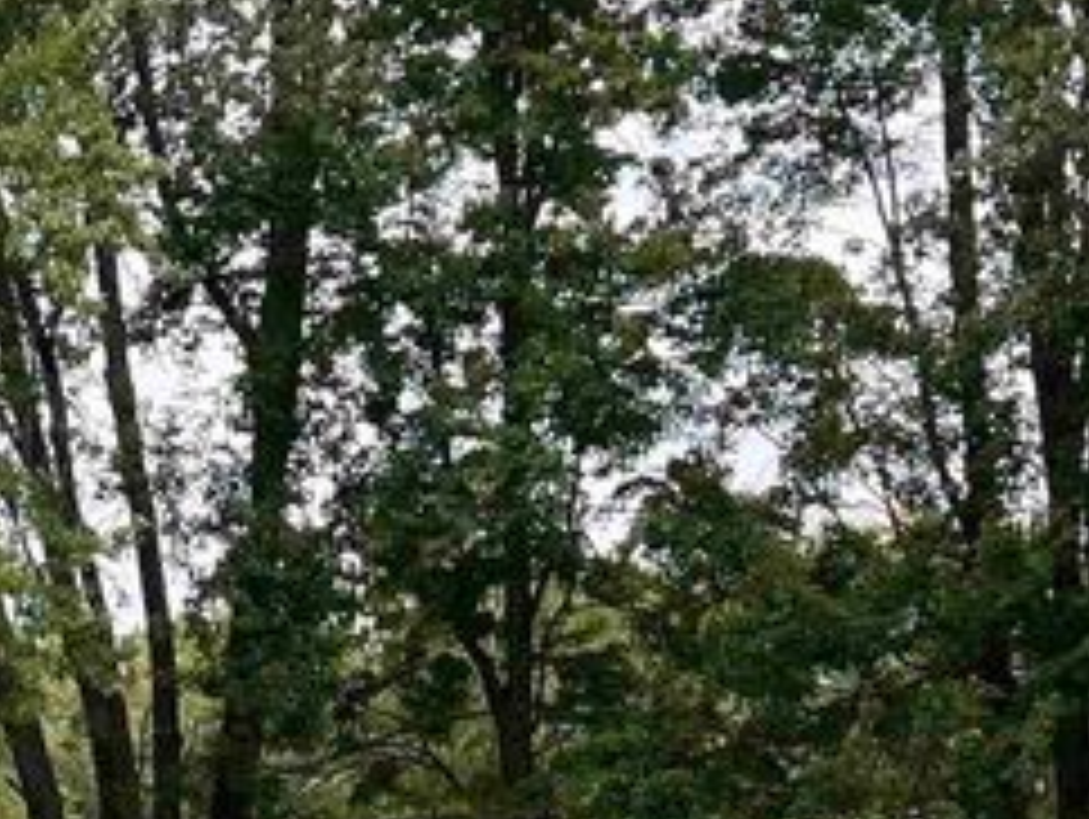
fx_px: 3464
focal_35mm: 110
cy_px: 1094
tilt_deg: +3.8
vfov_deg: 13.0
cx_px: 45
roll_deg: +1.7
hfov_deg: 17.5
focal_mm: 5.7
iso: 32
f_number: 1.5
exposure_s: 1/130
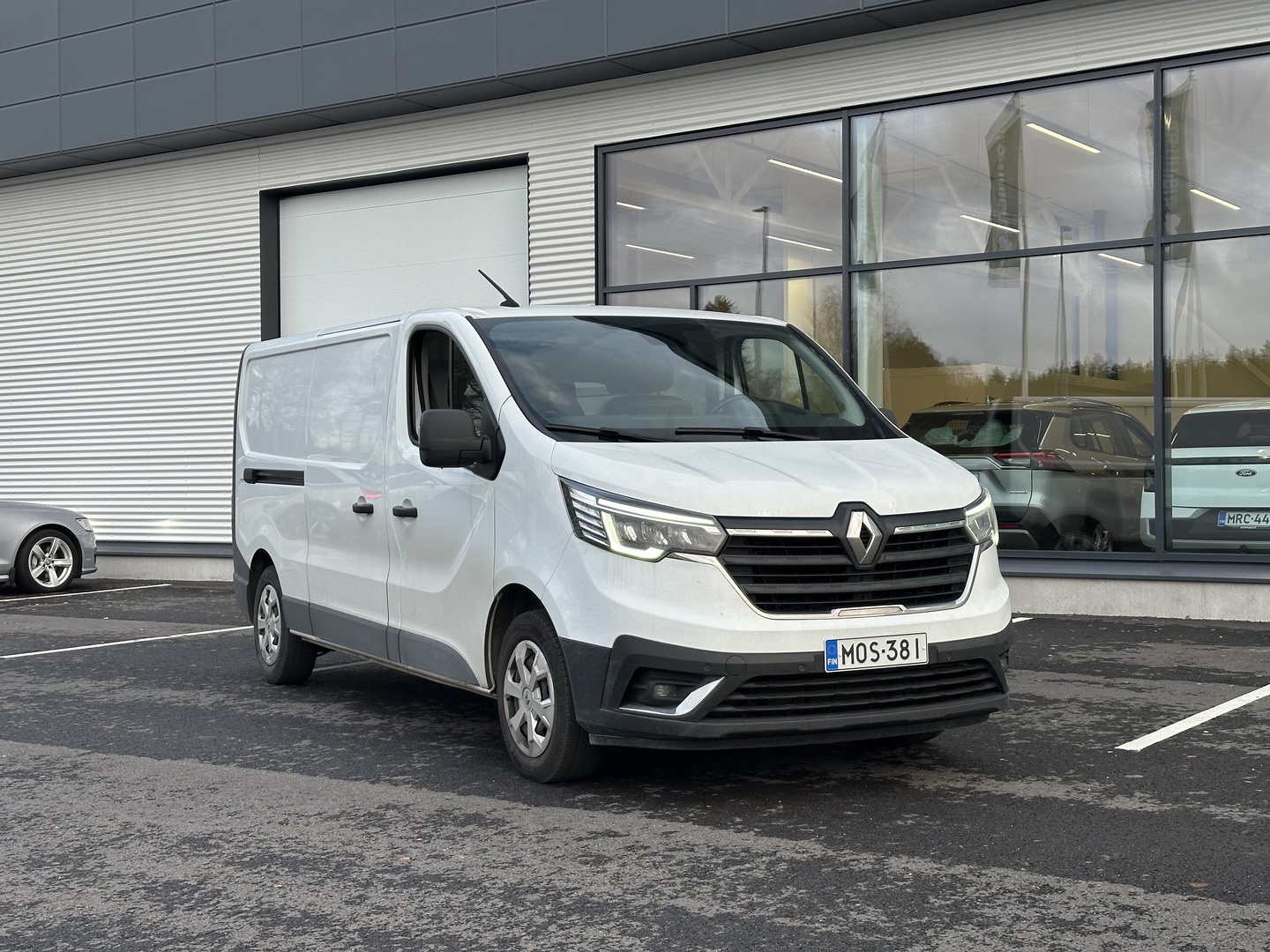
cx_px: 635
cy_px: 476
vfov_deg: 30.3
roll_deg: +0.4
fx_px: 1761
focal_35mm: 48
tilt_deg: +1.4
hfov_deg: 39.7
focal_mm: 6.86
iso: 64
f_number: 1.78
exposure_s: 1/348
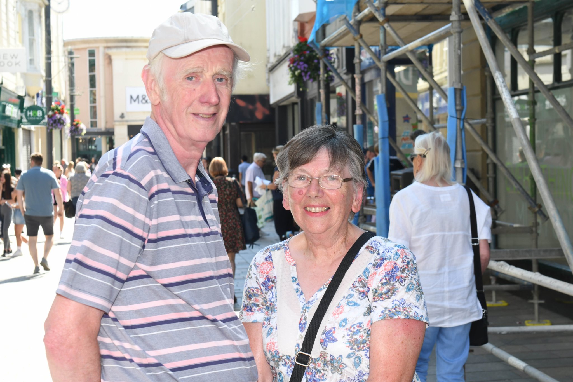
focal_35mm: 75
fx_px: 1194
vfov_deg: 18.2
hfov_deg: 27.0
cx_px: 286
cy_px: 191
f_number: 6.3
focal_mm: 50
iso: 500
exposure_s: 1/320
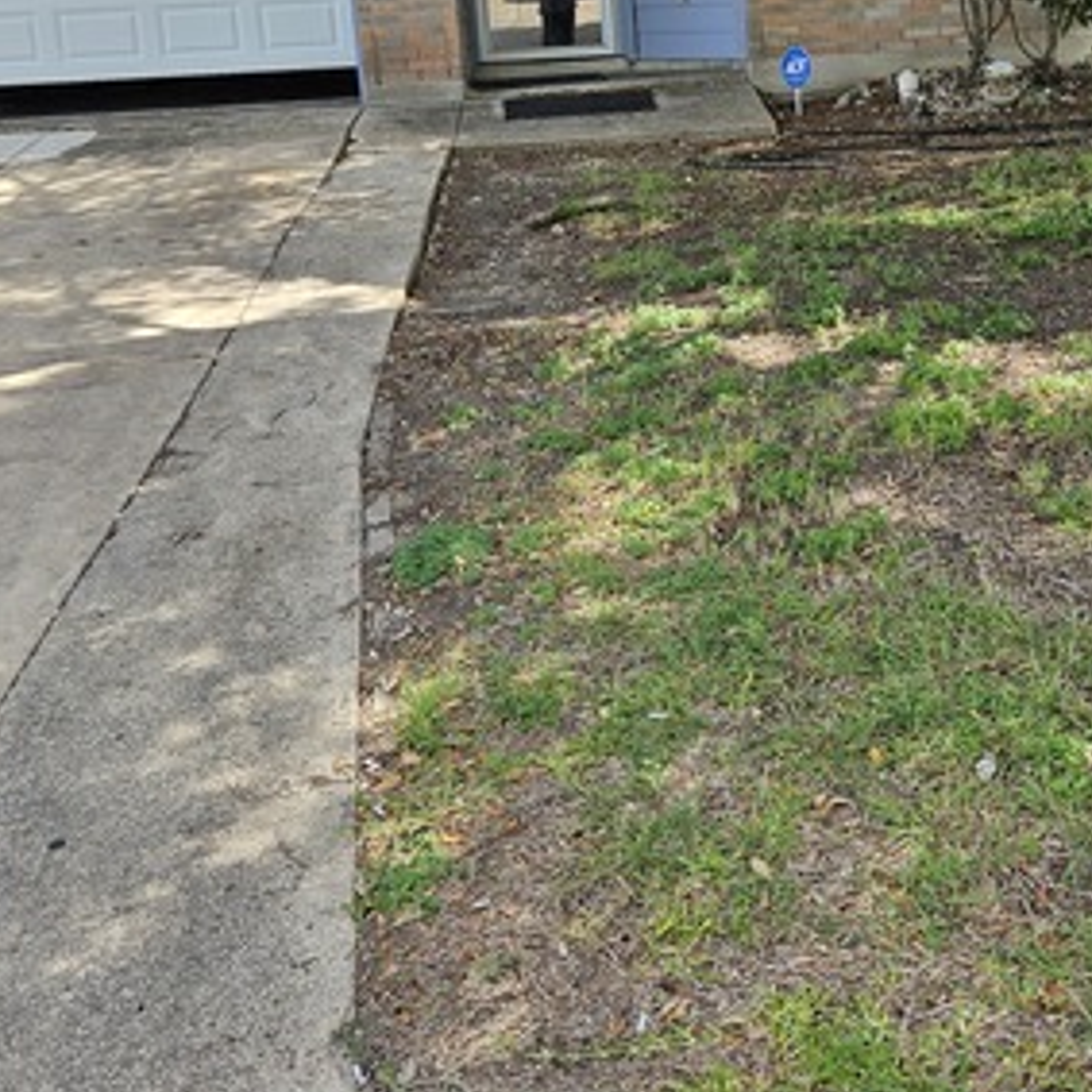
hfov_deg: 35.9
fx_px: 1642
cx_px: 826
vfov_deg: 35.7
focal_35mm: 46
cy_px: 232
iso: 25
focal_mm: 5.4
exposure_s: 1/544
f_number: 1.8
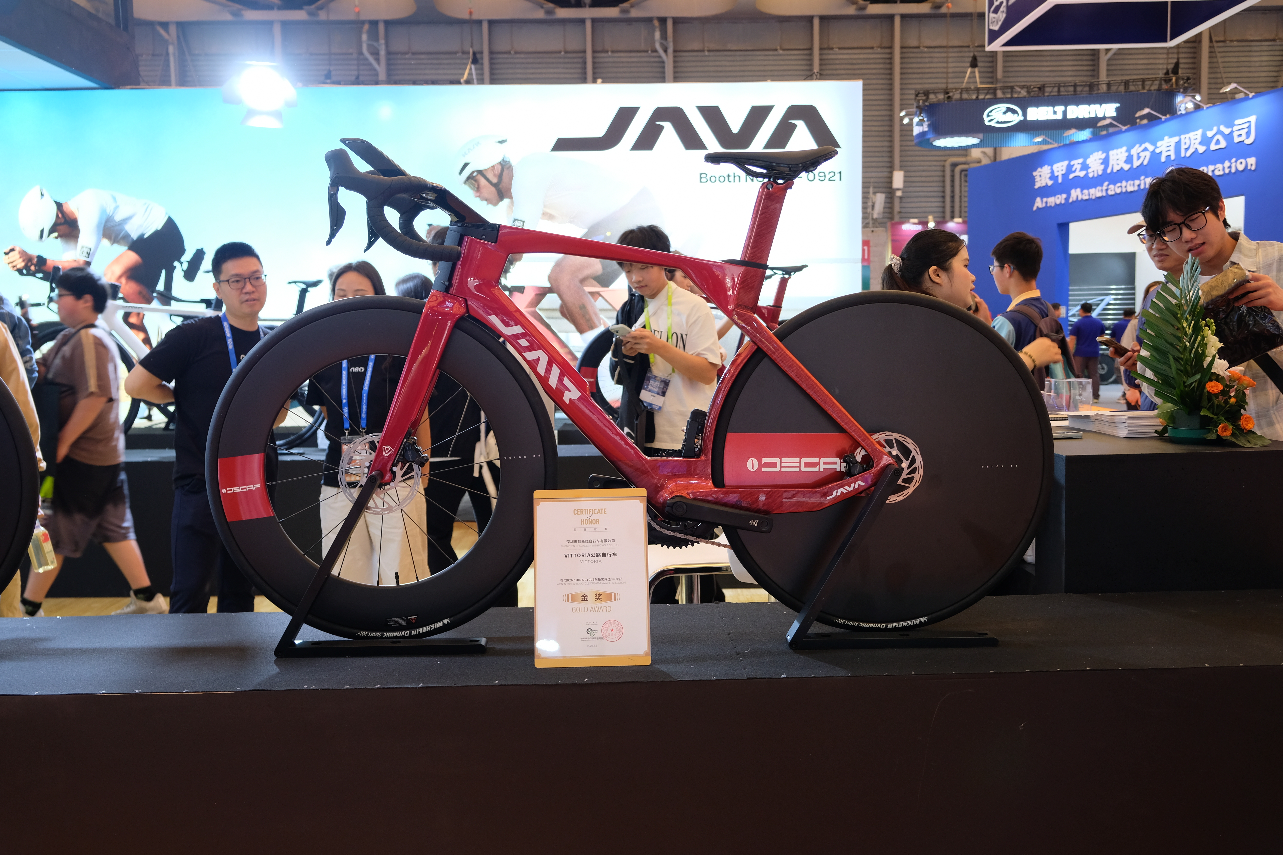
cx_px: 642
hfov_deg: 57.2
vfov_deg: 40.0
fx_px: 1176
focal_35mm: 33
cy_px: 428
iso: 500
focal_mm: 22.3
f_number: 4
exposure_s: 1/60
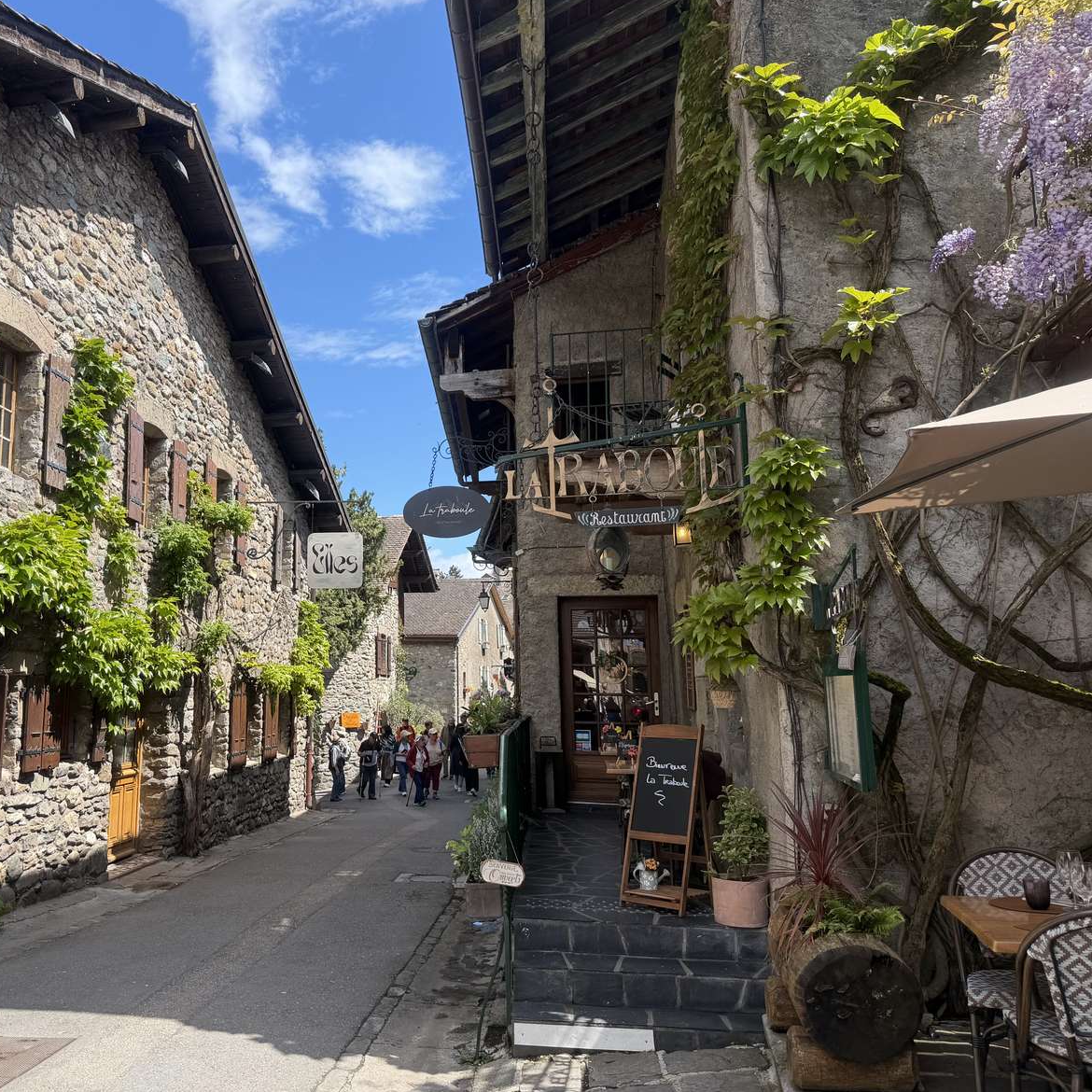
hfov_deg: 54.5
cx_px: 361
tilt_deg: +8.4
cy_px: 534
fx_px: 1035
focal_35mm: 29
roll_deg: -0.8
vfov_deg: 55.6
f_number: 1.78
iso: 80
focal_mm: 6.76
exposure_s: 1/2169
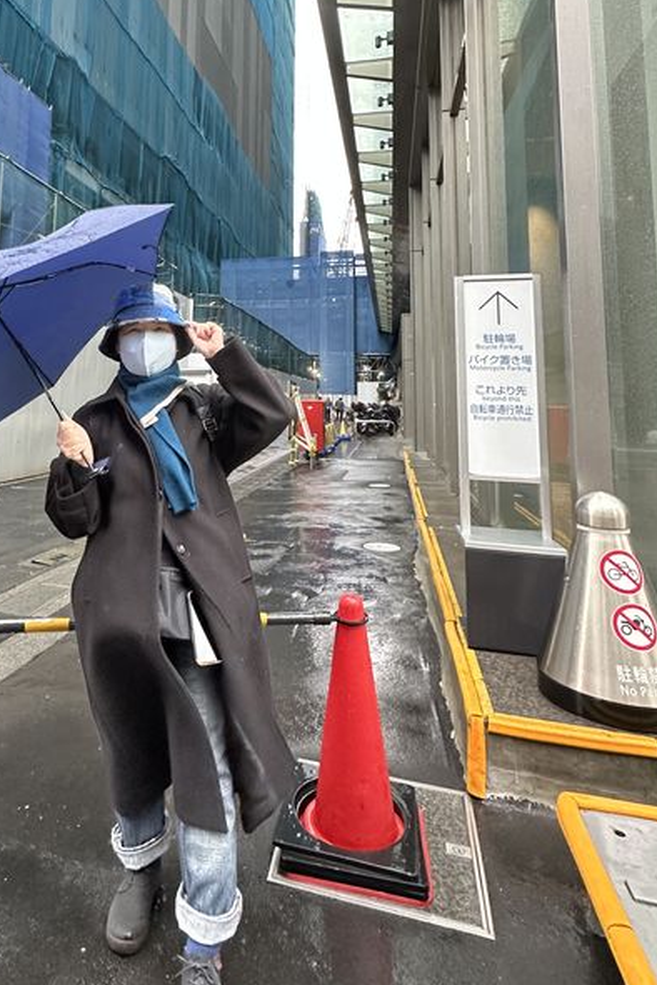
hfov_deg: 53.3
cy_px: 328
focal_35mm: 23
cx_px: 187
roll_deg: -1.6
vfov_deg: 73.8
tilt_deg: +6.2
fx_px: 630
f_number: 2.2
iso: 320
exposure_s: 1/84
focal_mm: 2.22
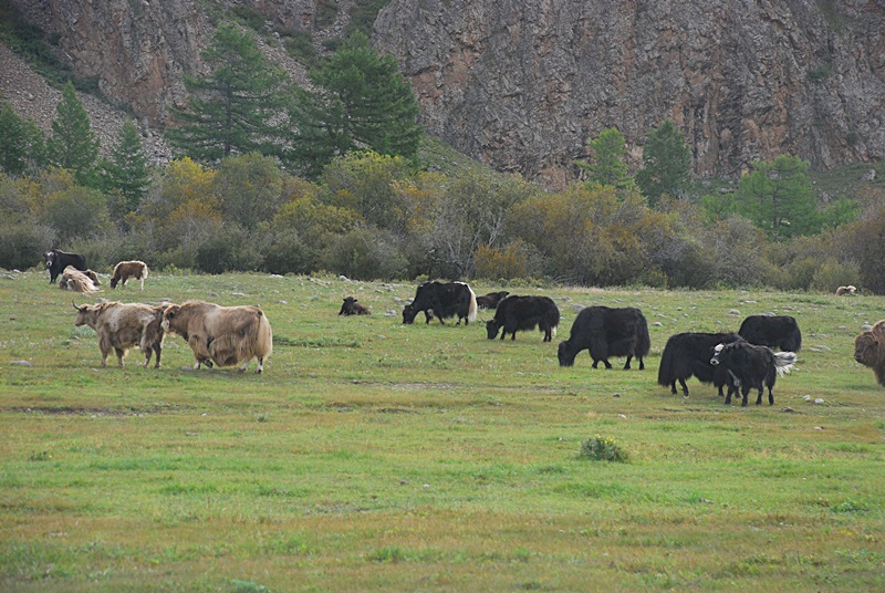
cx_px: 442
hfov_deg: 16.0
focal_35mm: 128
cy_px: 296
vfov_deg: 10.8
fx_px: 3139
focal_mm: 85
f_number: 5.6
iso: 400
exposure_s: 1/400
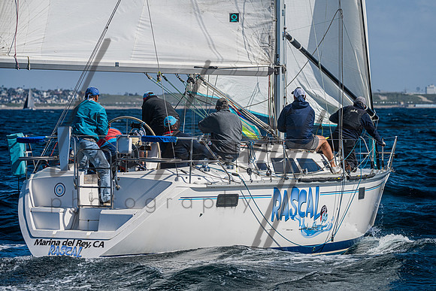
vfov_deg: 8.0
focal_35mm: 171
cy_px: 151
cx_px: 238
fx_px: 2070
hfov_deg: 12.0
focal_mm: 155
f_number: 6.3
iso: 400
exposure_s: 1/6400
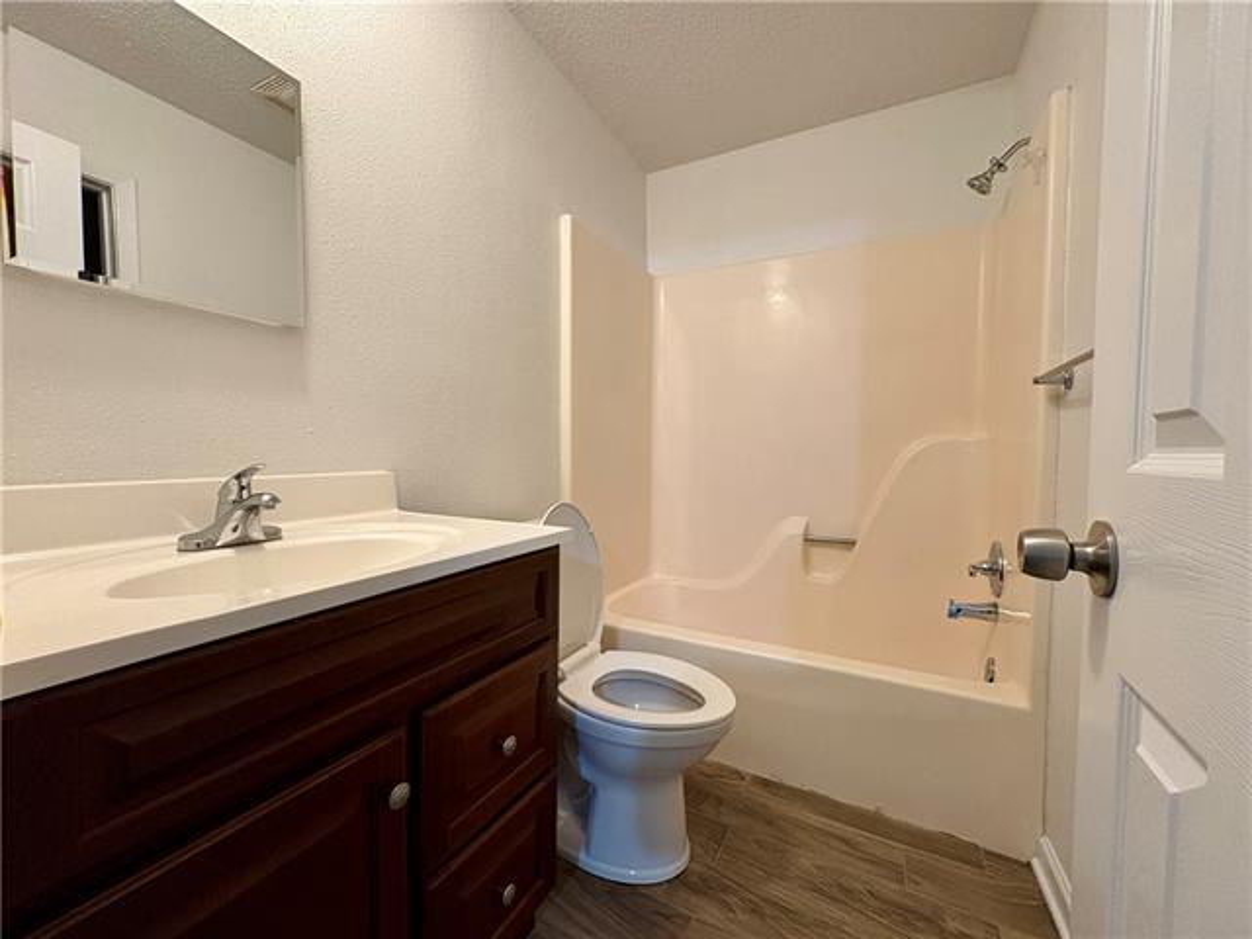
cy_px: 470
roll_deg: +0.3
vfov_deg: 85.7
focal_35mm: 14
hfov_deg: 102.1
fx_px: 506
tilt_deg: -1.7
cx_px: 626
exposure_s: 1/60
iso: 160
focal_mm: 2.22
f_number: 2.2
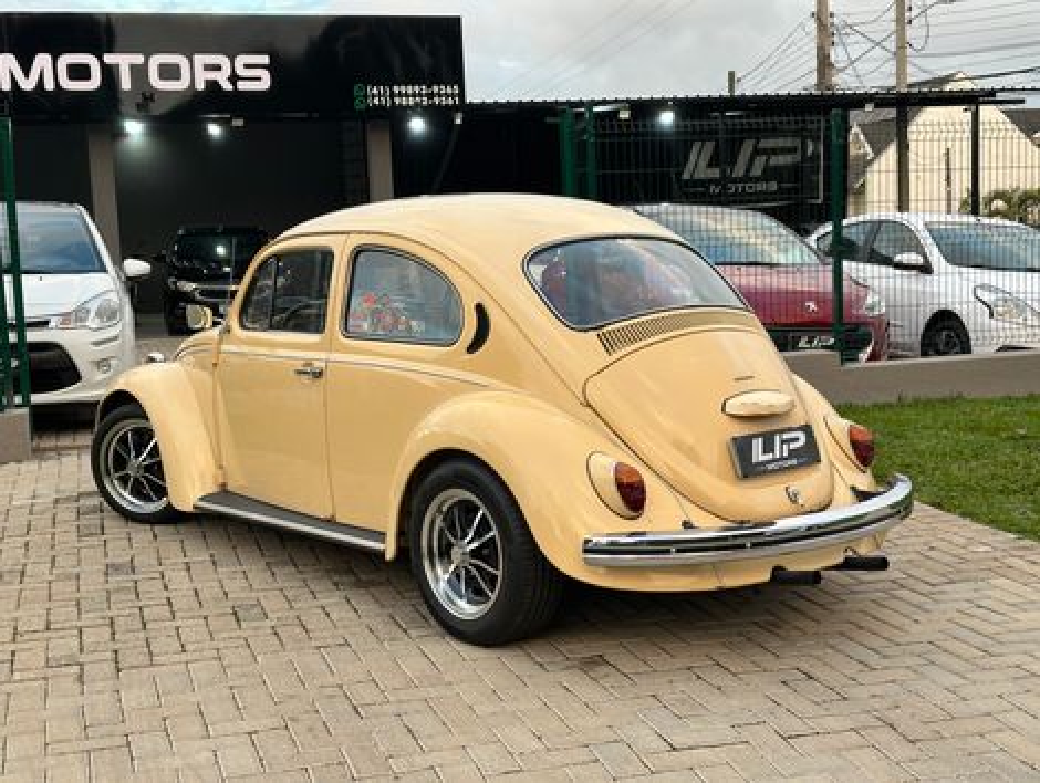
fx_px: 1444
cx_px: 520
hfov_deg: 39.6
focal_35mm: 48
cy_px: 392
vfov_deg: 30.3
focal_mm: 6.86
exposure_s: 1/128
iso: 50
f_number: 1.78
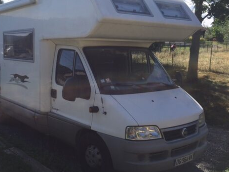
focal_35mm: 40
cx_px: 73
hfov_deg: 45.9
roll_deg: -1.9
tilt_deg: -7.5
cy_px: 76
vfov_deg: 35.9
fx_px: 265
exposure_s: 1/1647
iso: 32
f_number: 2.2
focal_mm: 4.15
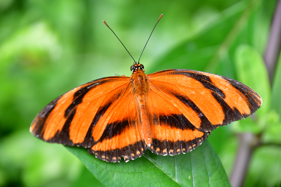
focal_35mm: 450
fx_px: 3512
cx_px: 140
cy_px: 94
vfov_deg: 3.1
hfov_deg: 4.6
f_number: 6.3
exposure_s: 1/640
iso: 2000
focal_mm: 300
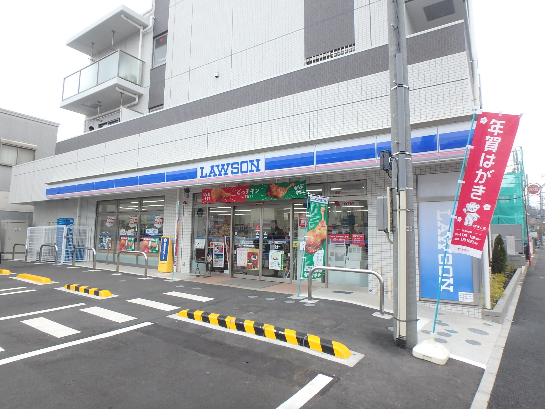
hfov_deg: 79.0
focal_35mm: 21
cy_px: 204
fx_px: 331
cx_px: 272
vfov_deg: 63.4
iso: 125
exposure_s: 1/200
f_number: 3.5
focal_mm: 3.7
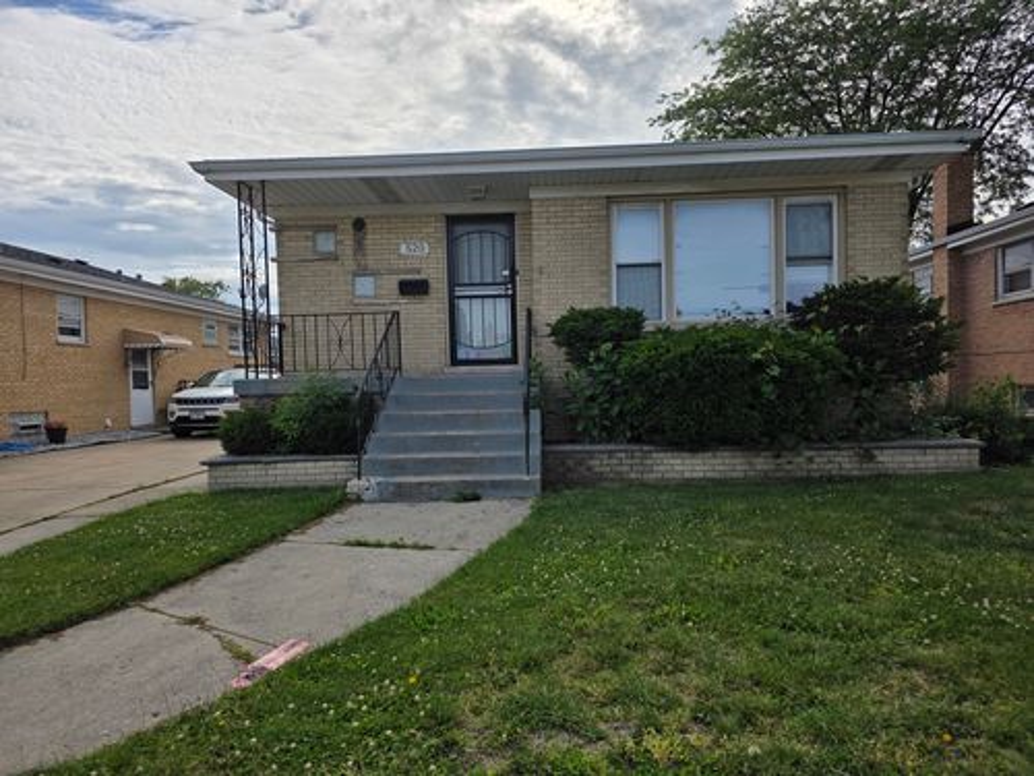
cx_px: 517
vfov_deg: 58.9
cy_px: 388
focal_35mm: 23
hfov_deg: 73.9
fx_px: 687
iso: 50
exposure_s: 1/7944
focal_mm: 6.3
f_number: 1.7
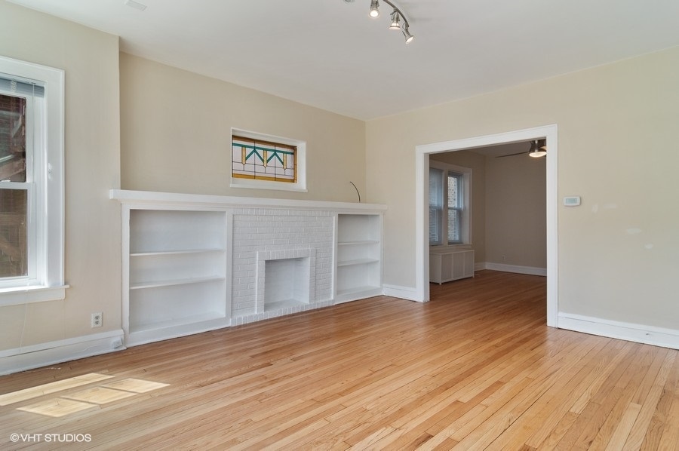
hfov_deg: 90.1
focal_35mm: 18
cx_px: 340
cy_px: 226
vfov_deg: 67.3
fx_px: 339
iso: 200
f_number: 8
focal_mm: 12
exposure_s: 1/15
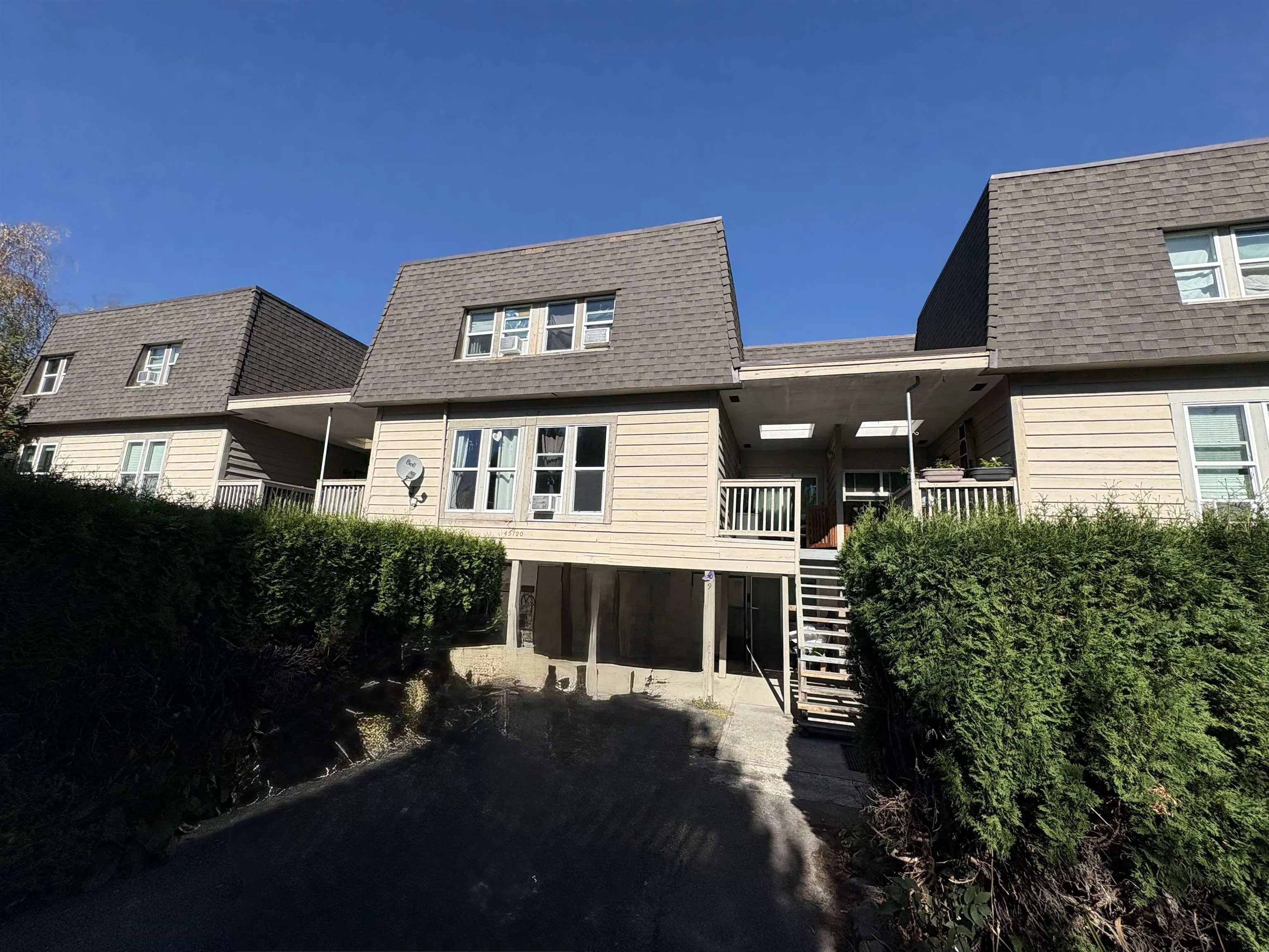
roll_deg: -2.2
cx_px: 634
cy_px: 476
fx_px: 513
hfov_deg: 102.1
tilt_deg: +11.8
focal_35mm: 14
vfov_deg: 85.7
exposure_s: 1/2985
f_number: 2.2
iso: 50
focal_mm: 2.22
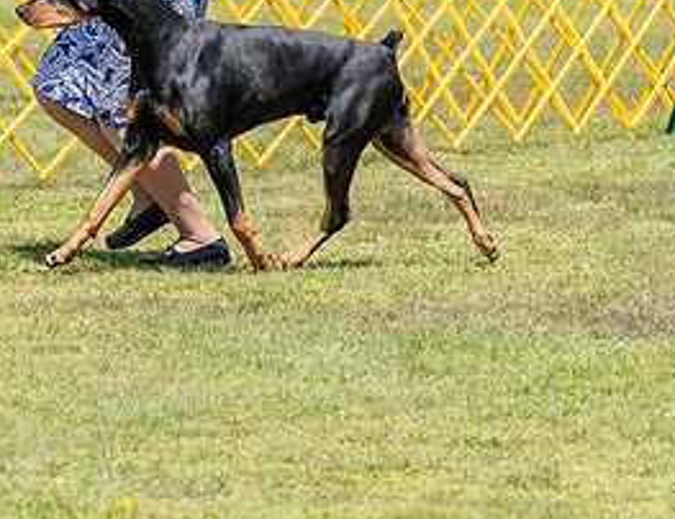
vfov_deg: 4.0
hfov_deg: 5.2
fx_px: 7396
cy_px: -114
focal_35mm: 376
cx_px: 255
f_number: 5
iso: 400
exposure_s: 1/1250
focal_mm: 135
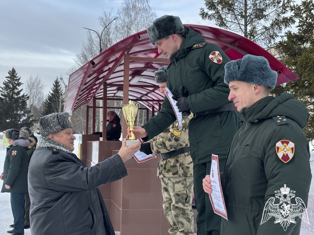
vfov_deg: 28.0
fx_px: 472
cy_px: 118
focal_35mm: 52
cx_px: 157
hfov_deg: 36.8
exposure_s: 1/722
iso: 32
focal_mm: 5.96
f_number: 1.6
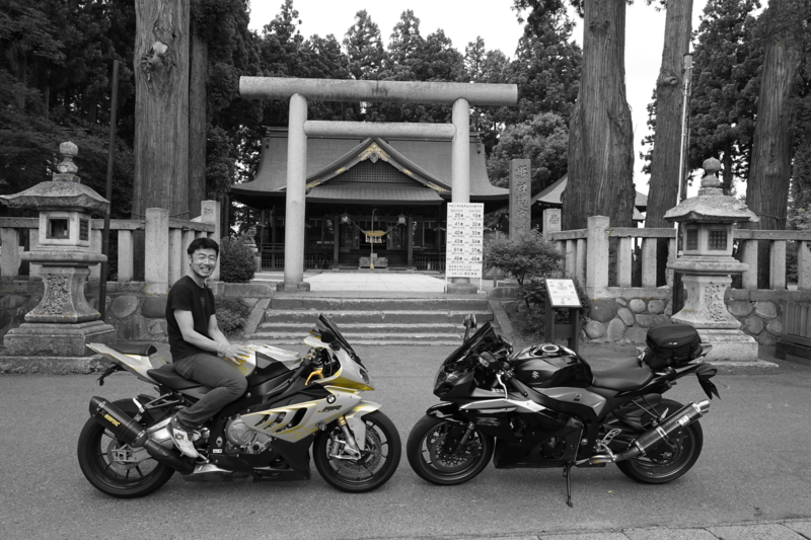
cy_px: 270
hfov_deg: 67.4
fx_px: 608
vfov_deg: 47.9
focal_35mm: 27
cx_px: 406
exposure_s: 1/80
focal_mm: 18
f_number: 6.3
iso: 100
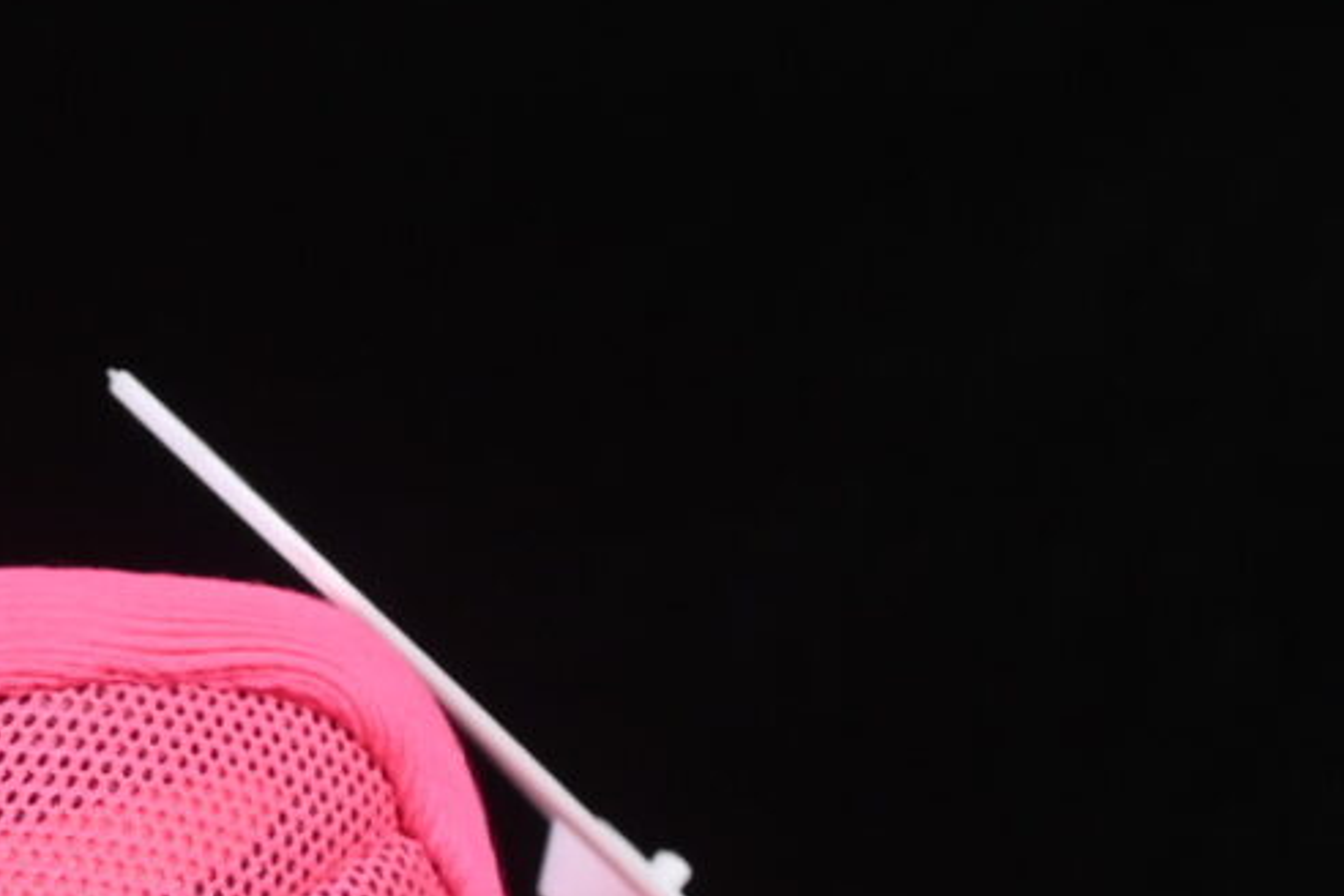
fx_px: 14559
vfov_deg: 3.5
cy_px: 1135
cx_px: -688
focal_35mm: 390
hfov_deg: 5.2
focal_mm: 50
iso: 160
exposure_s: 1/80
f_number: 8
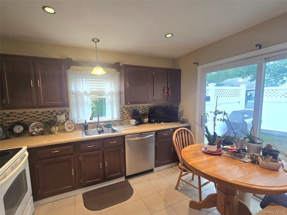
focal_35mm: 13
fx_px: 108
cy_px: 108
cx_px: 144
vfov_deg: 89.9
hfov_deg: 106.2
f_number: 2.2
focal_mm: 2.2
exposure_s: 1/60.2
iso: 125
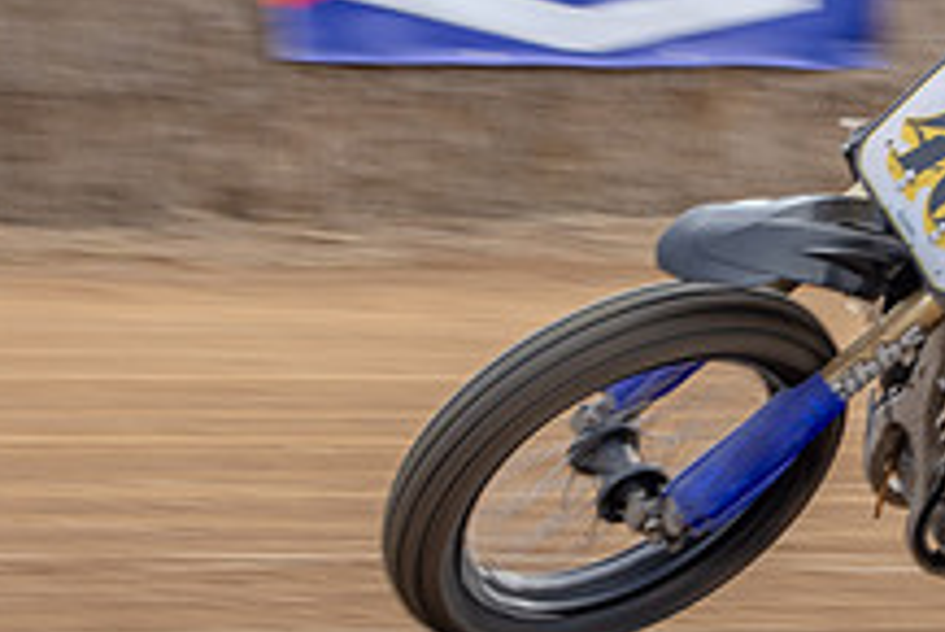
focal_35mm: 363
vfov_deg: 3.8
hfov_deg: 5.7
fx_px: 9535
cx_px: 886
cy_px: 24
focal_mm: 82
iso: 125
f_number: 9
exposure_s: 1/125
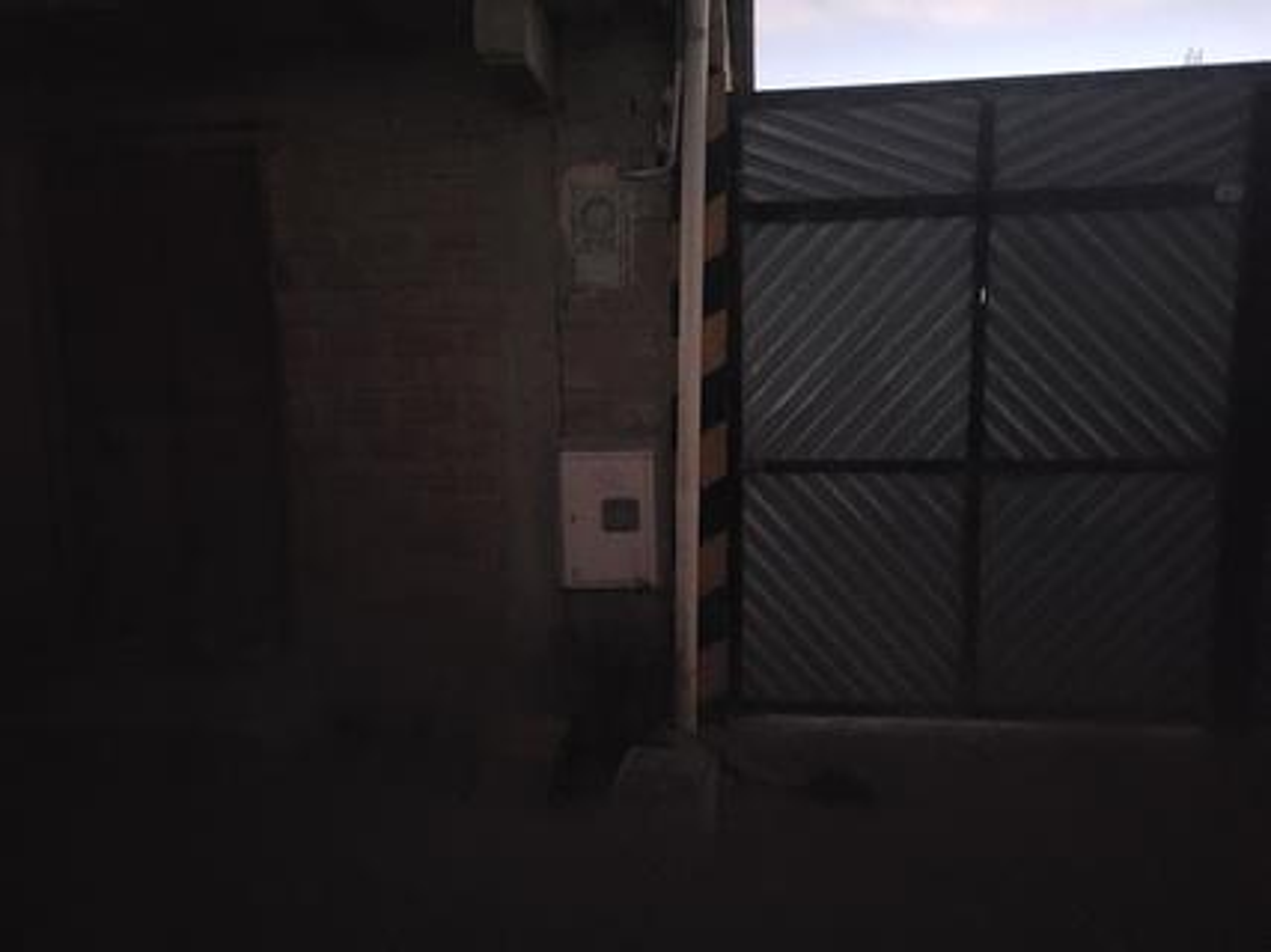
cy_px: 476
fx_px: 954
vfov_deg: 53.0
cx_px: 636
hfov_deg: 67.3
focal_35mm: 26
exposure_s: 1/10
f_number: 1.8
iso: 5000
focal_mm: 5.4
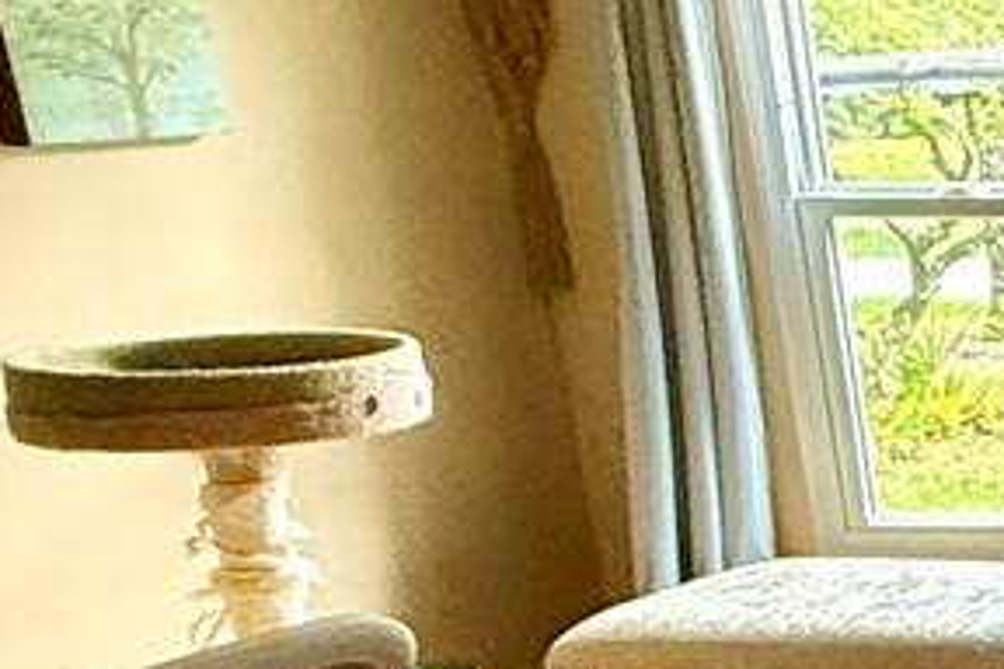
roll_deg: -0.5
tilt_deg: -12.3
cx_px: 2395
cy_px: 582
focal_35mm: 81
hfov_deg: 15.1
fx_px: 2259
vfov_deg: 16.7
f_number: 2.2
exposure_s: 1/60
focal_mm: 2.22
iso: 500
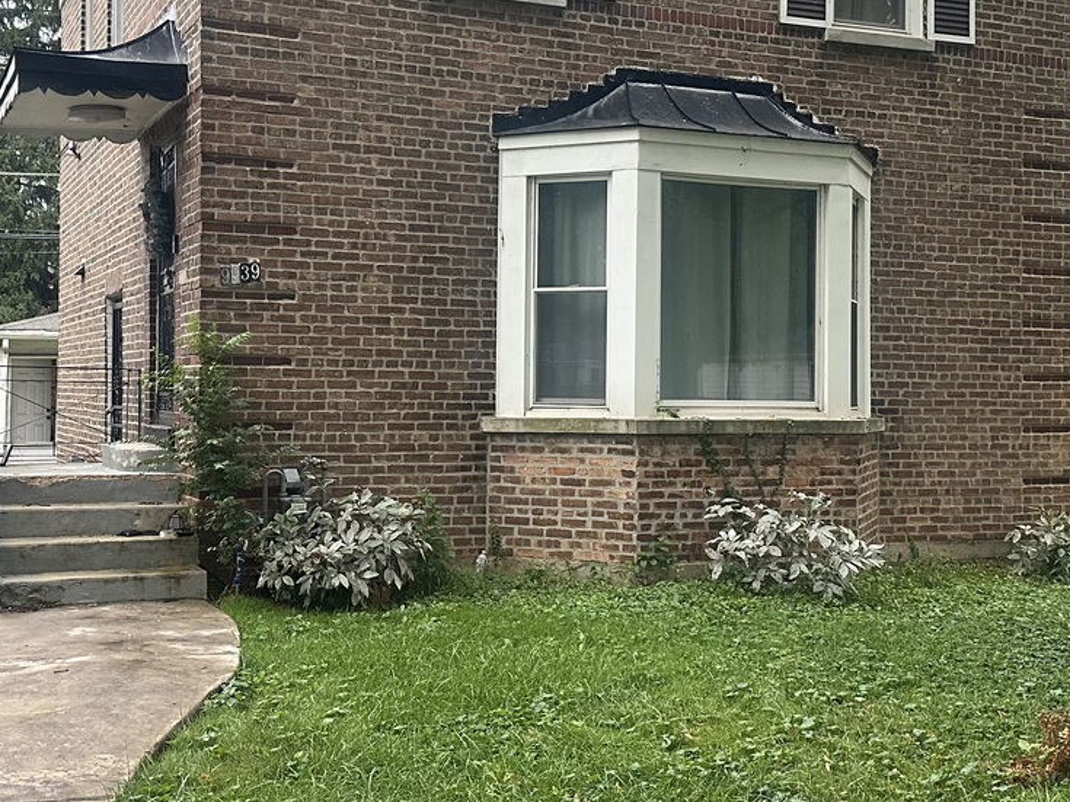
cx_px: 502
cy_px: 339
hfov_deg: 40.4
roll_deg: -1.0
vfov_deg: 30.8
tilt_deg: +1.7
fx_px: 1453
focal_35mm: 47
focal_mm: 6.86
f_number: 1.78
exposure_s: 1/60
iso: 250
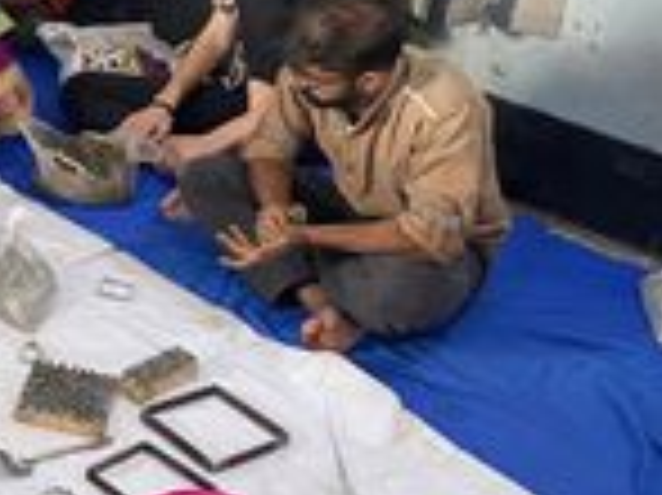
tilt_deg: -20.4
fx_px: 1490
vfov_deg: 18.5
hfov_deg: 22.4
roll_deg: -0.9
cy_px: 22
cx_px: -203
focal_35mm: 78
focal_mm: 4.25
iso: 250
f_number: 1.8
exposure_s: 1/60
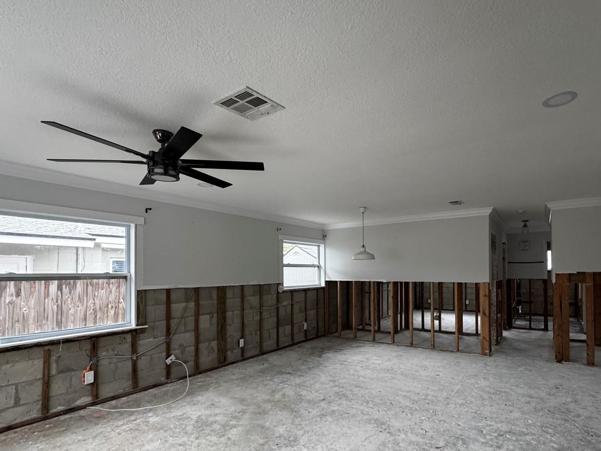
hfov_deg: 84.1
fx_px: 330
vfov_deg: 68.1
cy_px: 267
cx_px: 344
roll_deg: +0.2
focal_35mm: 19
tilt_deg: +0.5
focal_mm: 2.22
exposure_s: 1/96
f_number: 2.2
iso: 320
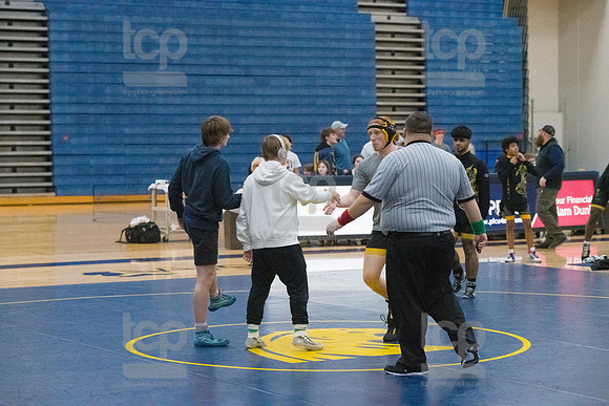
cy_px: 203
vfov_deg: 13.4
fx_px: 1726
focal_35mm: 102
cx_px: 304
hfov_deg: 20.0
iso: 8000
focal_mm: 102
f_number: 4.5
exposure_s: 1/1250
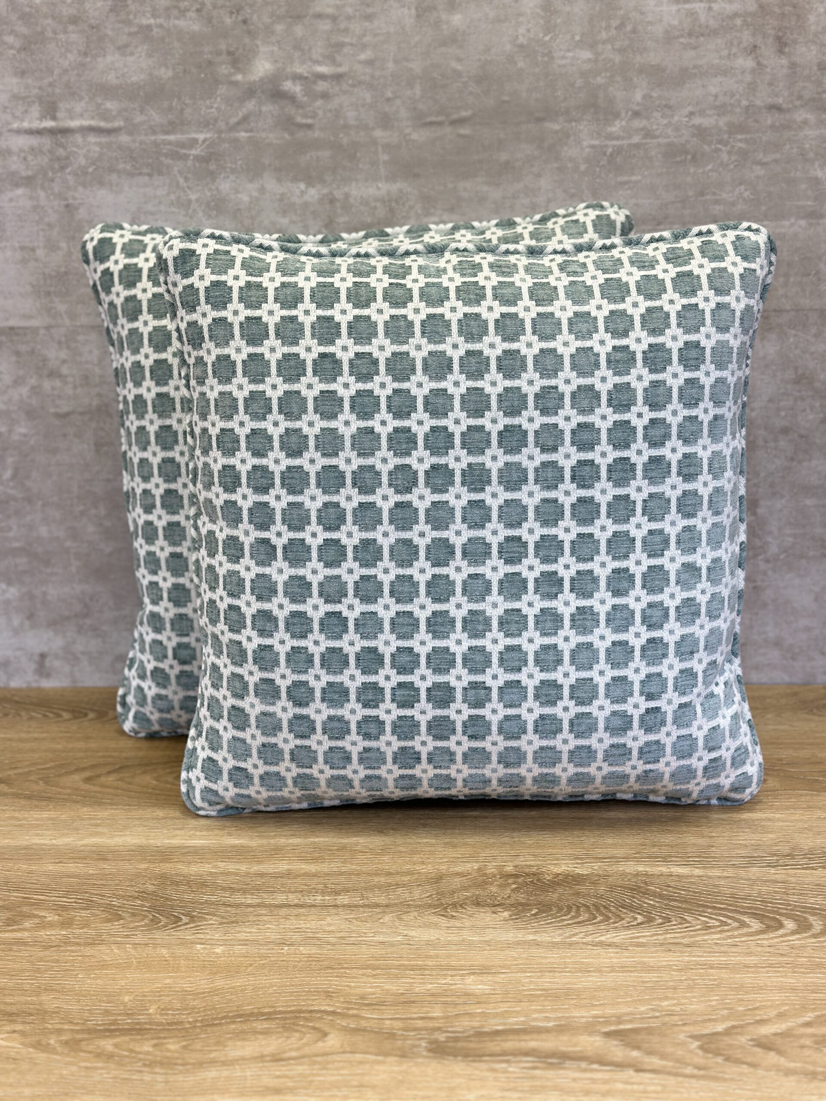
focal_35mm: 48
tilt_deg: -15.8
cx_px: 413
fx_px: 1527
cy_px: 550
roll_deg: +1.4
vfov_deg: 39.7
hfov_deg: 30.3
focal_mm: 6.86
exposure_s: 1/120
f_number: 1.78
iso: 64
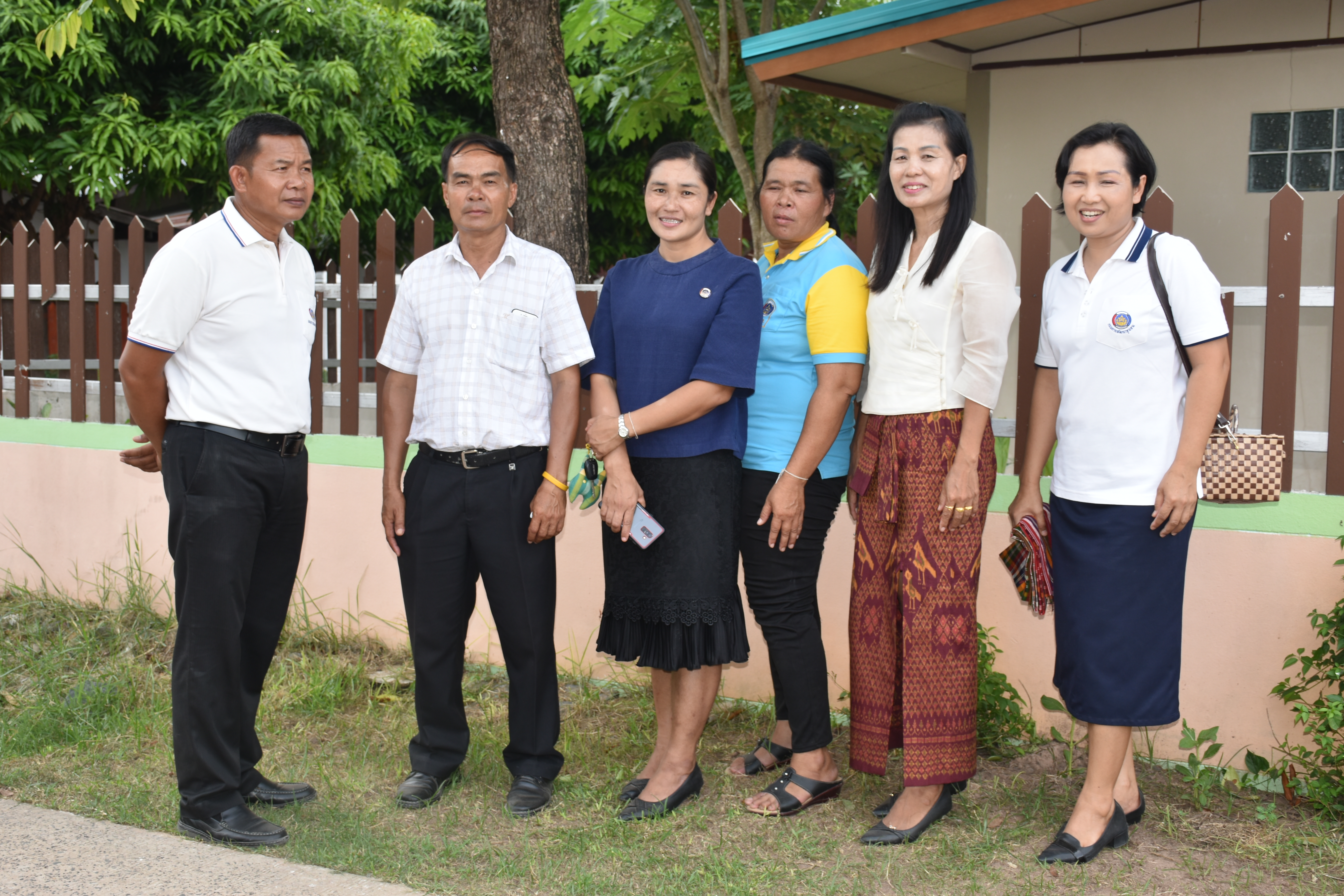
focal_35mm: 45
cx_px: 672
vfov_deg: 29.9
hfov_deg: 43.6
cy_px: 448
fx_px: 1680
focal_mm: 30
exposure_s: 1/125
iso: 160
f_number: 5.6
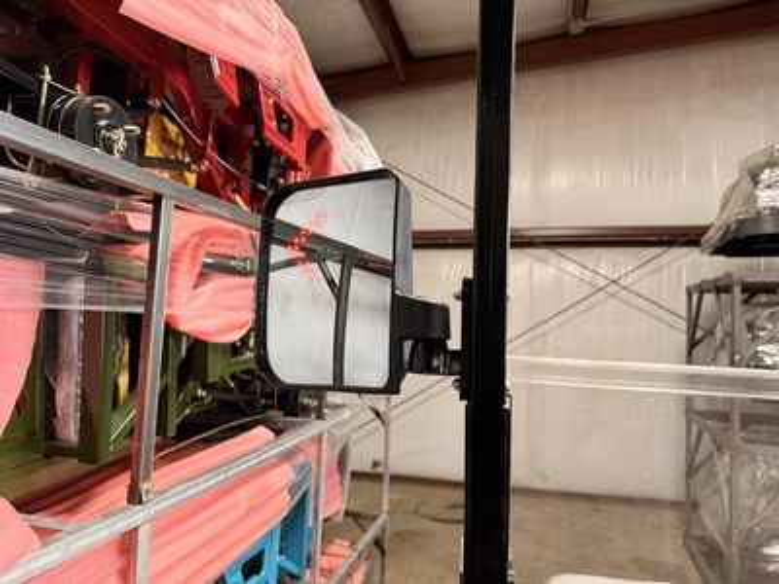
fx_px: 540
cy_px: 292
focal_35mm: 24
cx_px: 390
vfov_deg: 56.8
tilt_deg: +3.3
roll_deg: -1.2
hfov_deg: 71.6
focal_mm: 6.76
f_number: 1.78
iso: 250
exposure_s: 1/60
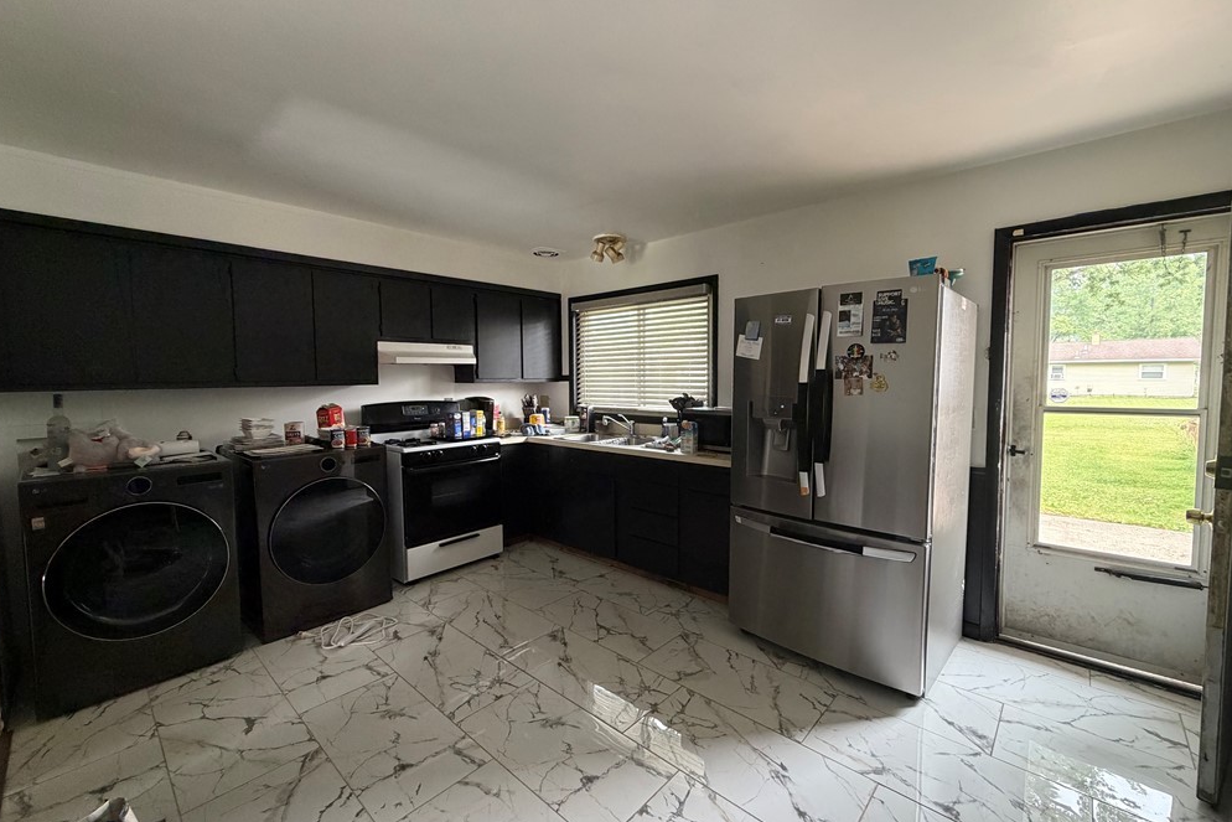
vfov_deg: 77.3
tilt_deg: -3.7
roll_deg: +0.4
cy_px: 408
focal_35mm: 15
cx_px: 618
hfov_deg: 100.4
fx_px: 513
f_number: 2.2
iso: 320
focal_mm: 2.22
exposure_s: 1/64
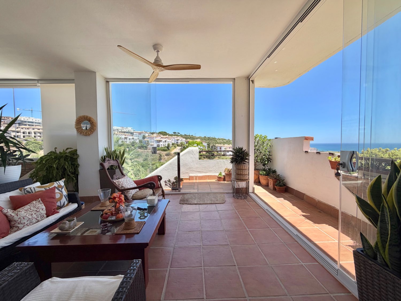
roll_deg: +0.2
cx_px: 200
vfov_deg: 85.7
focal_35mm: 14
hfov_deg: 102.1
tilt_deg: -2.0
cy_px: 150
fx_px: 162
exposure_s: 1/770
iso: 32
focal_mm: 2.22
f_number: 2.2
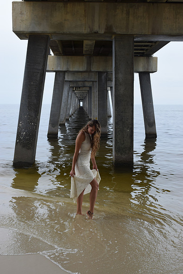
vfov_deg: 43.6
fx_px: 343
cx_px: 92
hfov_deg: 29.9
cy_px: 137
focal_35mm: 45
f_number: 8
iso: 250
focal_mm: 30
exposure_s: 1/250
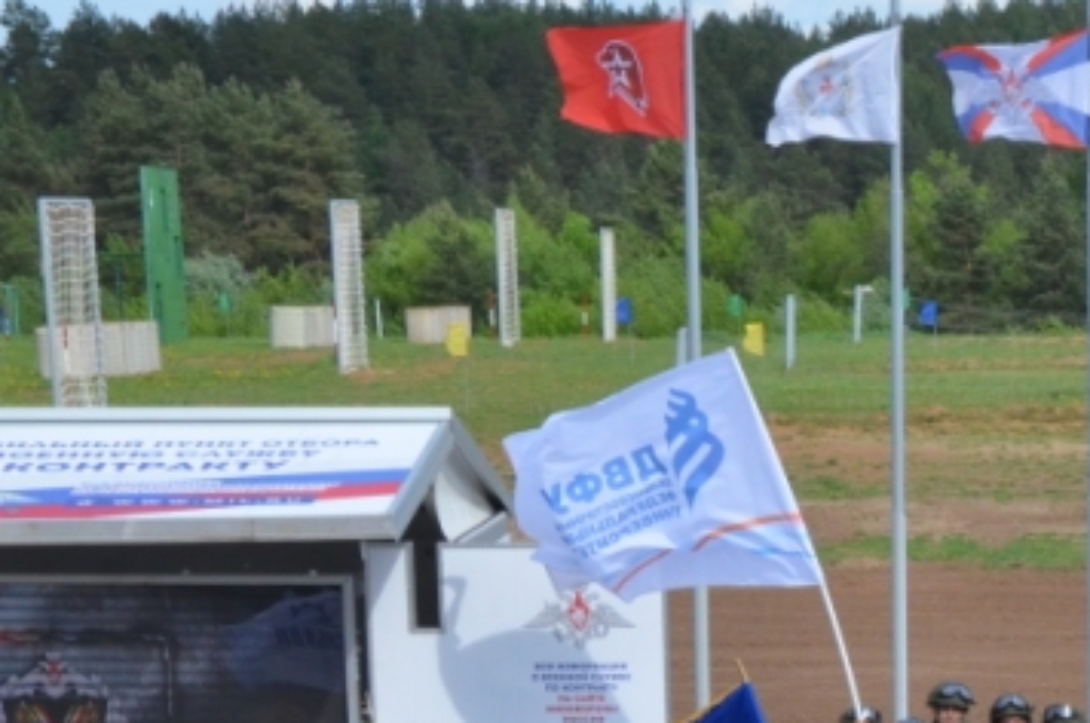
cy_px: 944
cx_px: 1390
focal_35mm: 164
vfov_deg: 8.2
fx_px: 4957
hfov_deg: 12.2
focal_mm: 38
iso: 1000
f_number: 14
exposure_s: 1/800
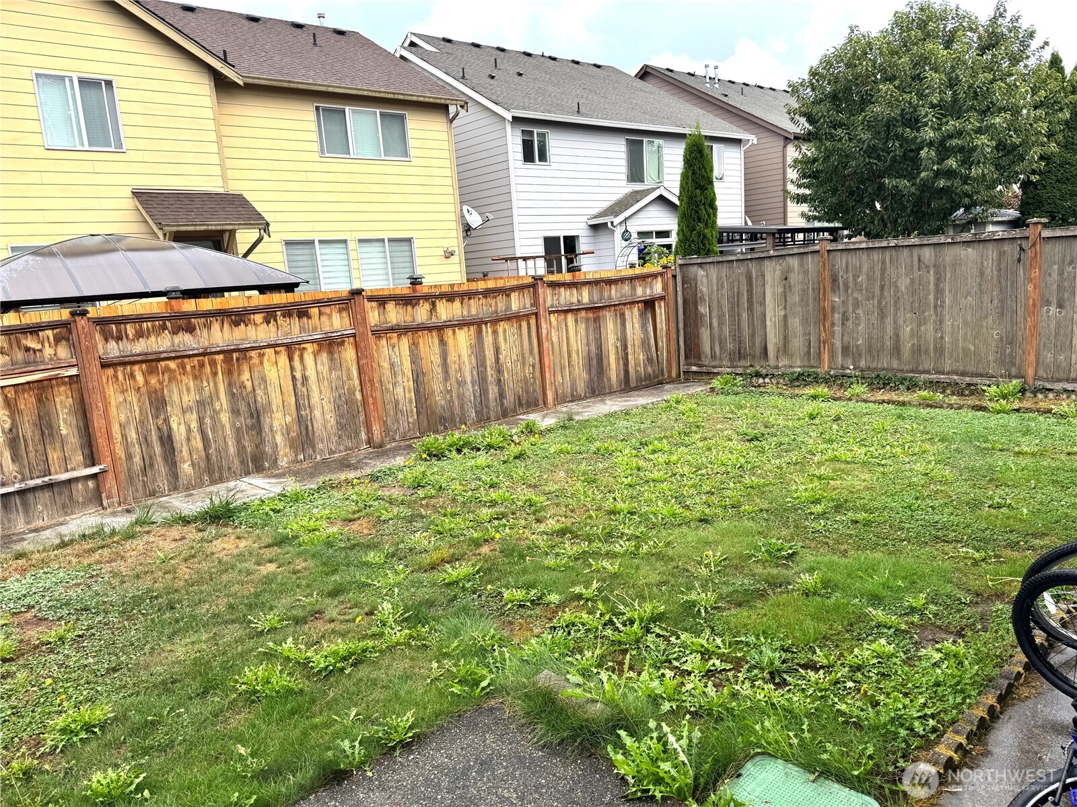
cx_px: 538
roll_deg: +4.0
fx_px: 747
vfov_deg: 56.8
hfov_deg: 71.6
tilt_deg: -10.2
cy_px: 404
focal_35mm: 24
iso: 80
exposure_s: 1/995
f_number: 1.78
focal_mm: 6.76
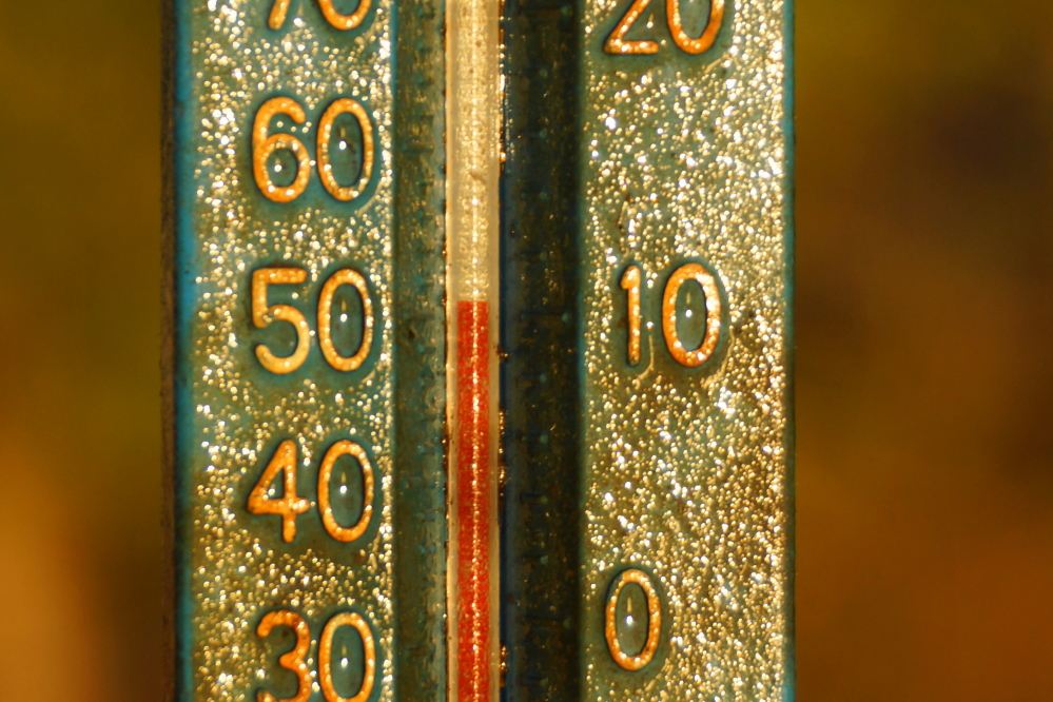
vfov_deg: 13.0
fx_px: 3071
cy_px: 351
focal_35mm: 105
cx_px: 526
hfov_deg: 19.5
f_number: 5
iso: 100
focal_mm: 70
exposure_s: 1/125
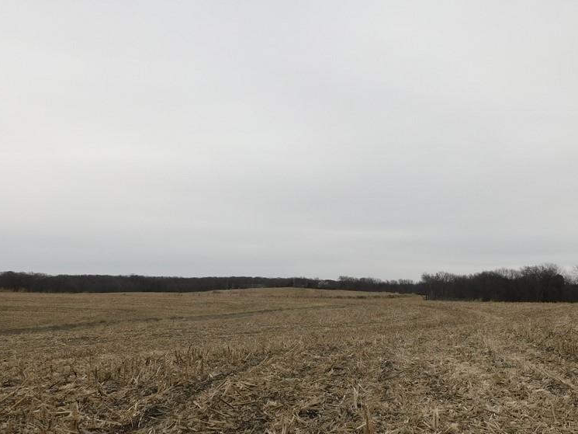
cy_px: 260
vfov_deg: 42.8
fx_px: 551
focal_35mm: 33
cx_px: 356
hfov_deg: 54.8
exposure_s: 1/500
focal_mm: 4.3
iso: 125
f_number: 3.3
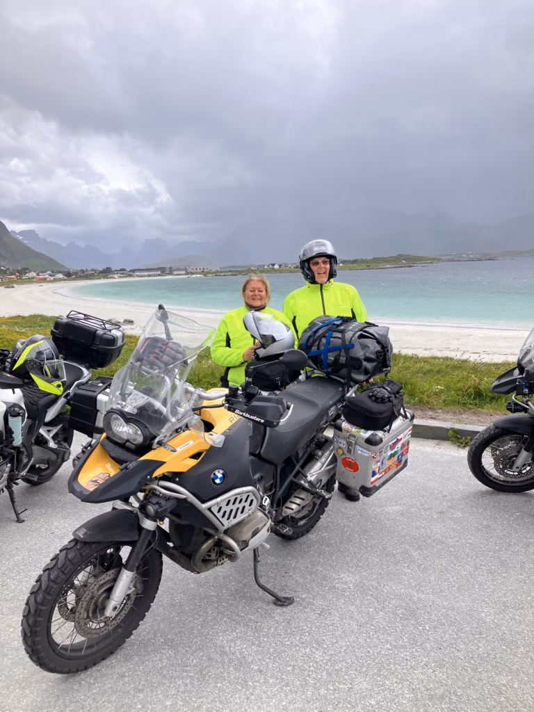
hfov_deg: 49.7
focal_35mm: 28
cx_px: 267
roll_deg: +2.0
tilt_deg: -8.0
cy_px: 356
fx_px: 576
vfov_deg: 63.4
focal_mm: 3.99
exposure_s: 1/496
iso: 32
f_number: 1.8
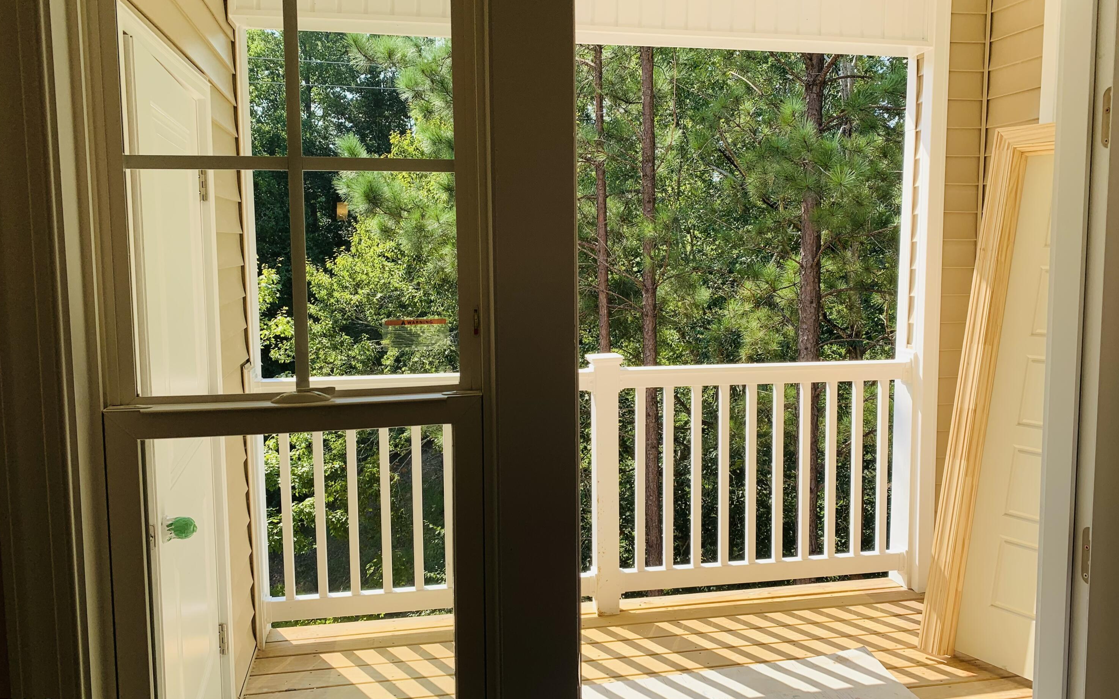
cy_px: 321
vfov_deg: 44.5
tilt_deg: -8.0
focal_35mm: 28
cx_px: 560
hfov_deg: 66.5
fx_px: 854
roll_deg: -0.1
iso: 25
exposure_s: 1/687
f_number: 1.8
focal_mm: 4.25
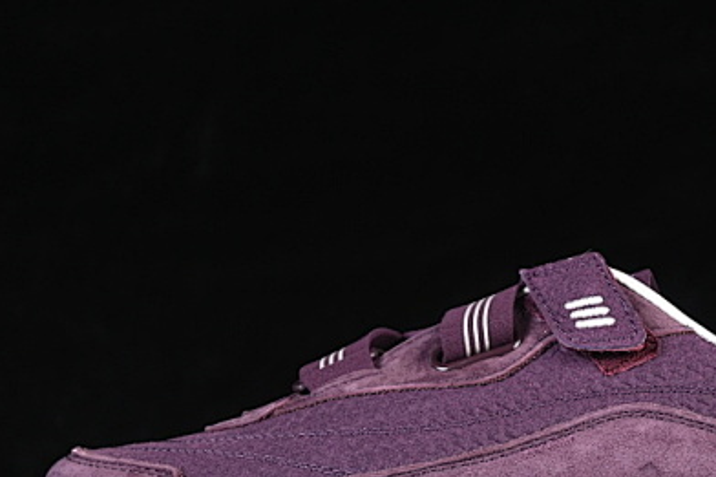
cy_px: 297
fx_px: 3042
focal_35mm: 153
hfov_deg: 13.4
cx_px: 504
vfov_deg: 9.0
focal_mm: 50
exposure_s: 1/60
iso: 160
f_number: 6.3
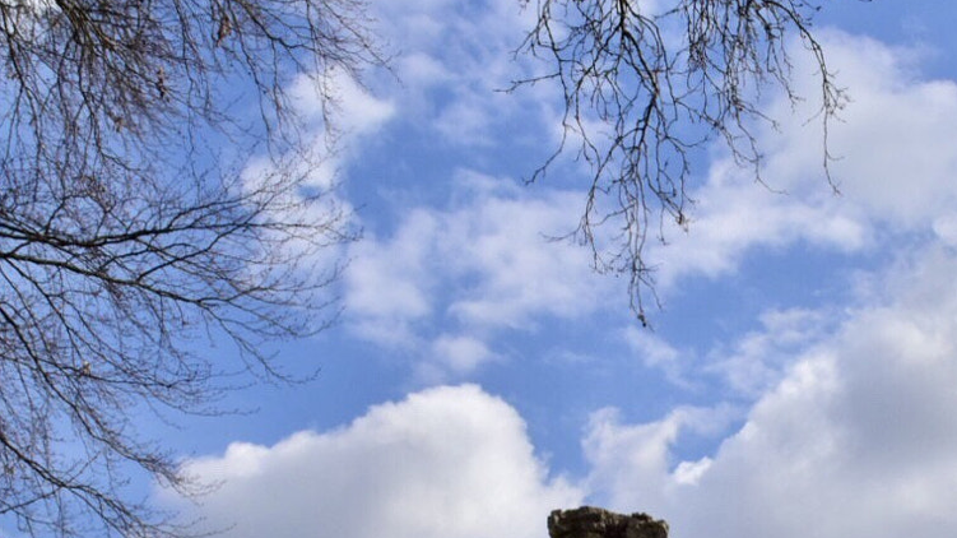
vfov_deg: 17.5
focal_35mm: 67
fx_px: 1700
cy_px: 541
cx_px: 800
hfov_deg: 30.5
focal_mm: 20
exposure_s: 1/250
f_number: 22
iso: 400
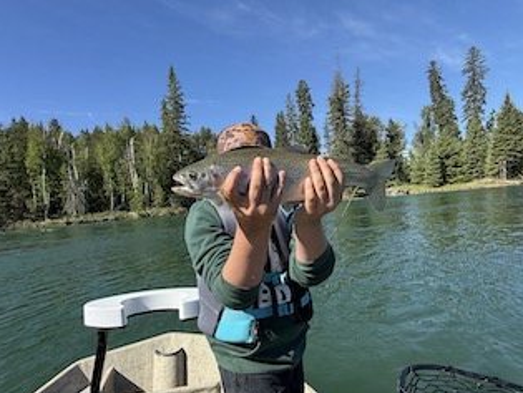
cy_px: 227
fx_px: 303
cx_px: 261
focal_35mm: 20
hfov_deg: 81.7
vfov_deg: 65.7
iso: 64
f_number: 2.2
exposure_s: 1/1497
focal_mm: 2.22
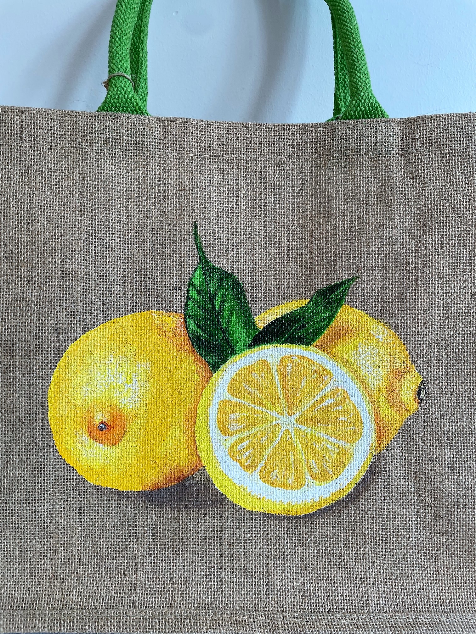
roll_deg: +0.1
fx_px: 477
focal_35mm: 26
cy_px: 317
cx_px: 238
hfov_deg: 53.1
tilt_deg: -7.5
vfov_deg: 67.3
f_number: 1.6
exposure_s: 1/100
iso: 50
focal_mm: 4.2
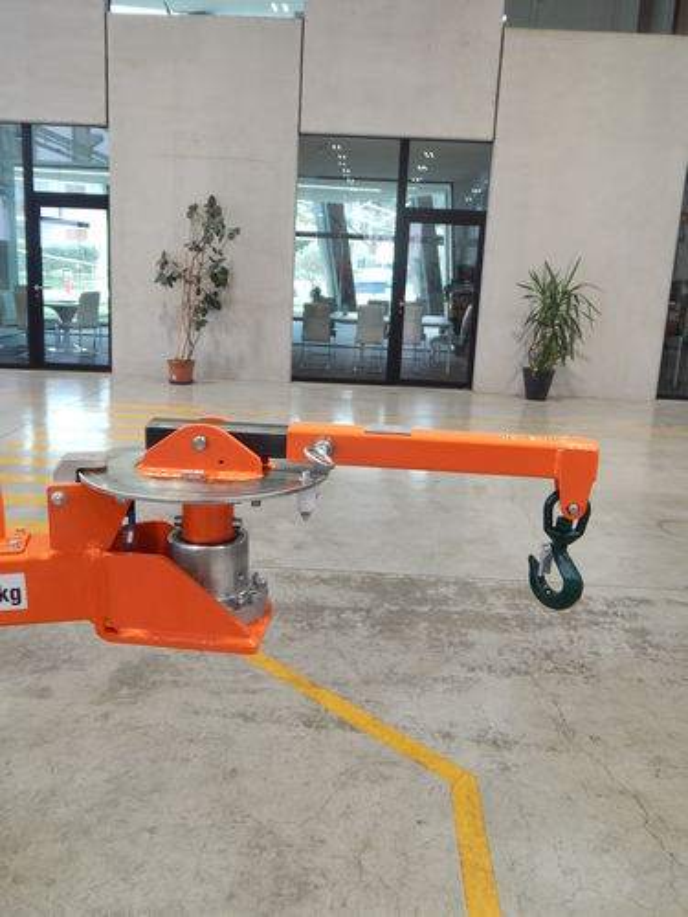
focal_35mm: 31
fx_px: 822
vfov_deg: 58.4
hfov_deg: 45.4
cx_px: 344
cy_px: 458
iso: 250
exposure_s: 1/30
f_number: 3.2
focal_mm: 5.6
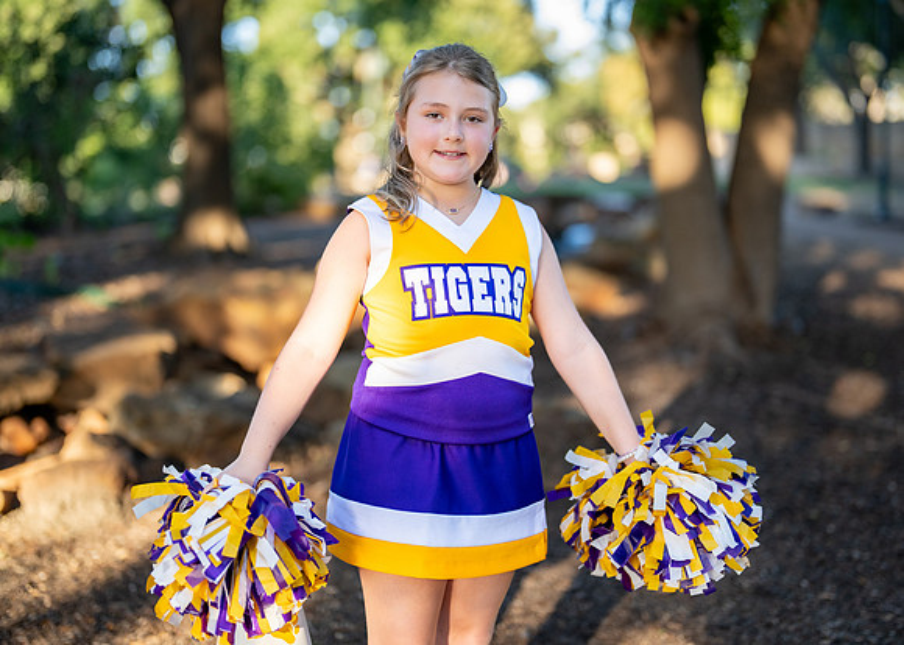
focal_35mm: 58
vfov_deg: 24.6
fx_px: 1482
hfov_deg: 33.9
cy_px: 306
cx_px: 465
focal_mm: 50
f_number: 1.2
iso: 250
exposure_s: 1/1250
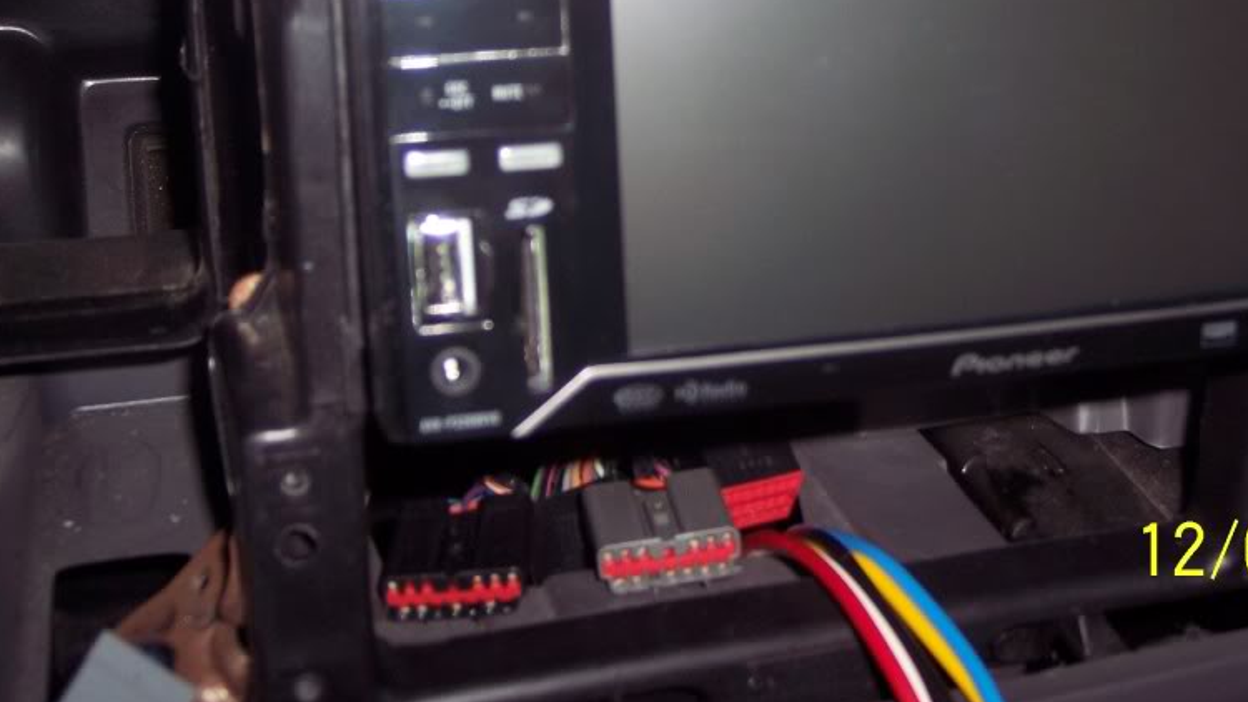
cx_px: 734
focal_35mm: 58
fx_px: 1919
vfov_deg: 20.3
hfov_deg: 35.9
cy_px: 70
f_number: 2.8
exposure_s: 1/60
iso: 100
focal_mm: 8
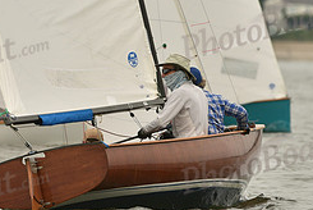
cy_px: 112
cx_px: 116
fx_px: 8235
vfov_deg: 1.5
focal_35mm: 946
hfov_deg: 2.2
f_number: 7.1
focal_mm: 400
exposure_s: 1/1250
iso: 320
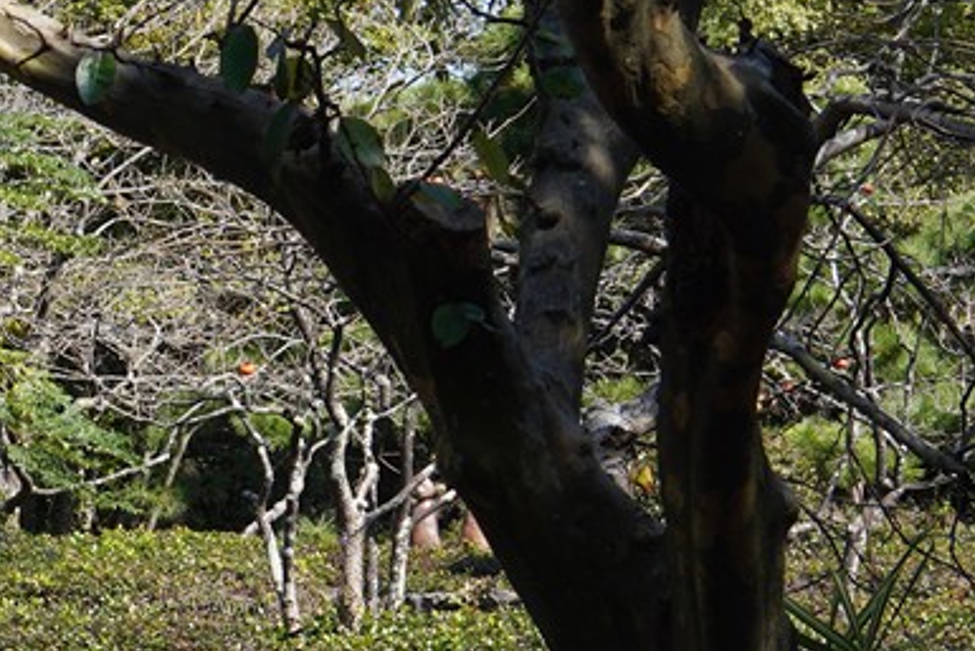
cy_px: 360
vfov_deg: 7.6
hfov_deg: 10.4
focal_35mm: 182
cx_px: -960
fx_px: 4931
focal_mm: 35
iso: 100
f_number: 8
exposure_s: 1/125
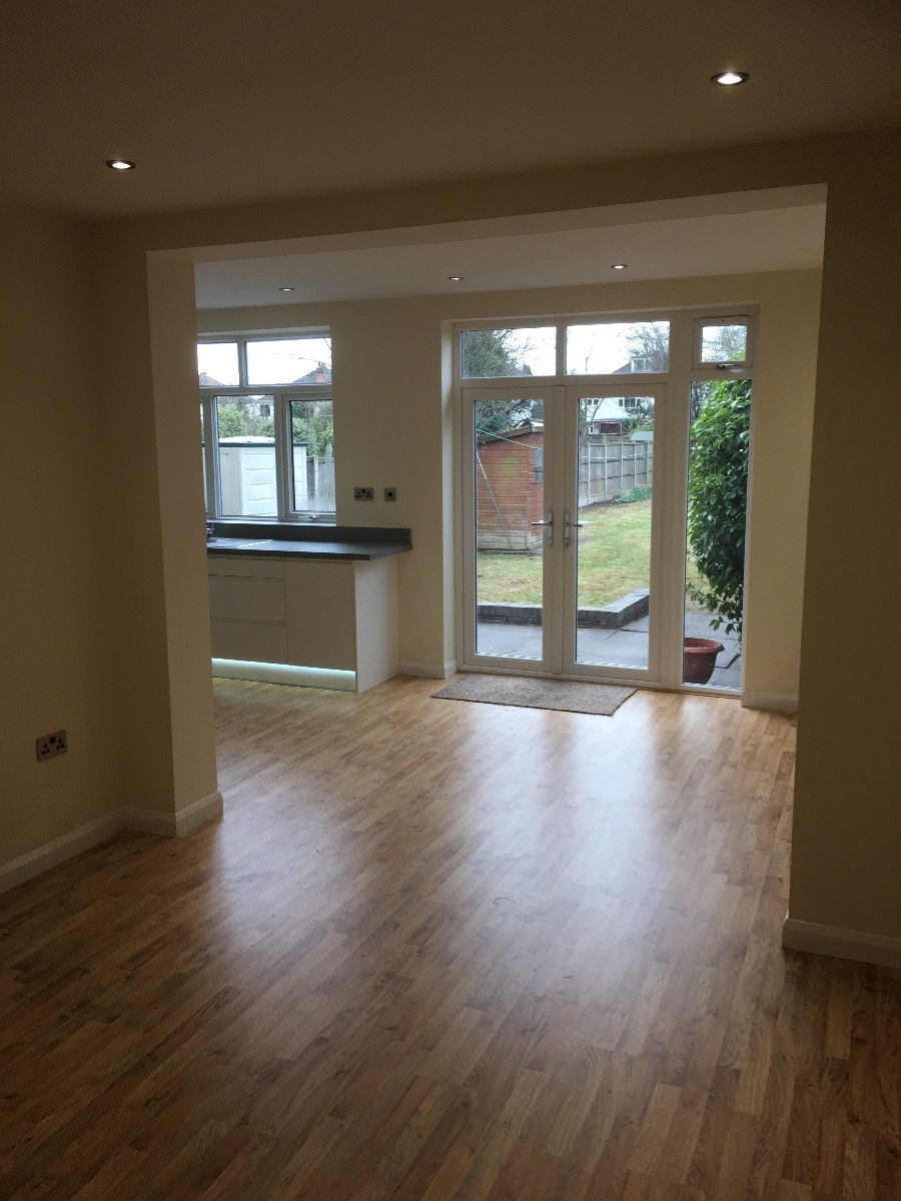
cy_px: 600
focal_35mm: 29
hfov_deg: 48.2
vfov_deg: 61.7
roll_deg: +1.5
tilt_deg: -8.2
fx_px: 1006
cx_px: 450
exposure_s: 1/100
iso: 40
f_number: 2.2
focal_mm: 4.15
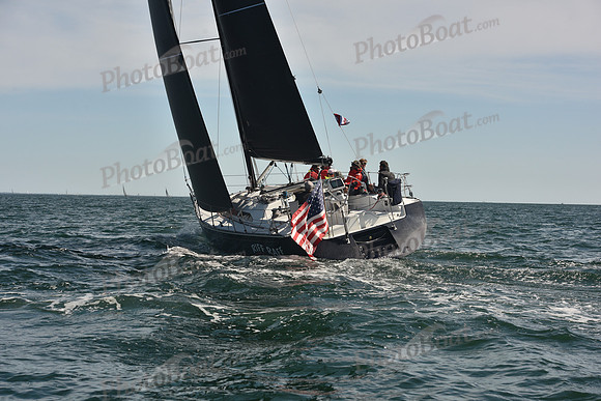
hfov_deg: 28.8
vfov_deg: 19.5
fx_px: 1169
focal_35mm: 70
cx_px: 300
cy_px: 200
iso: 250
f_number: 8
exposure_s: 1/640
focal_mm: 70
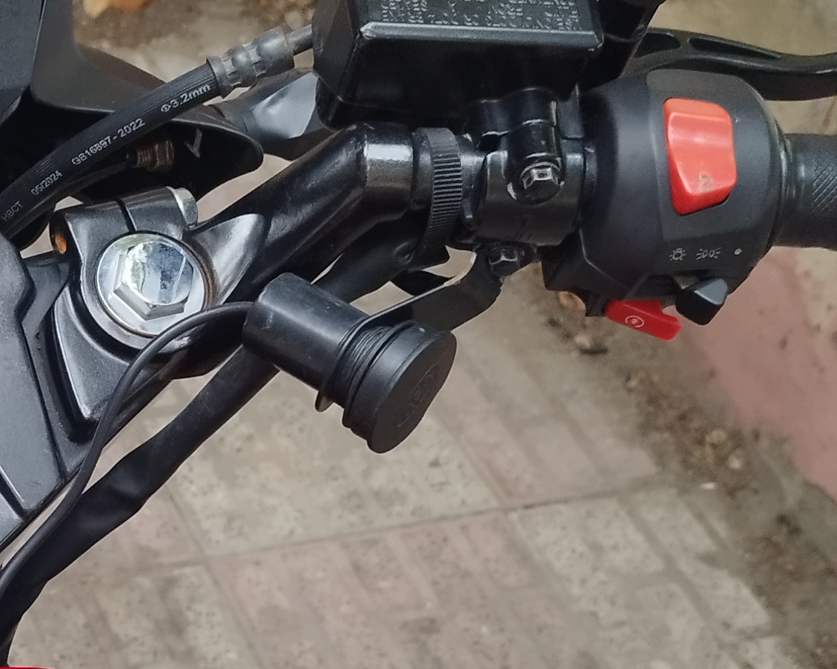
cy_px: 502
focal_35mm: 83
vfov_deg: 18.4
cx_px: -90
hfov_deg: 21.8
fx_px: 2056
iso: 150
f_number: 1.89
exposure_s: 1/50
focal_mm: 5.89
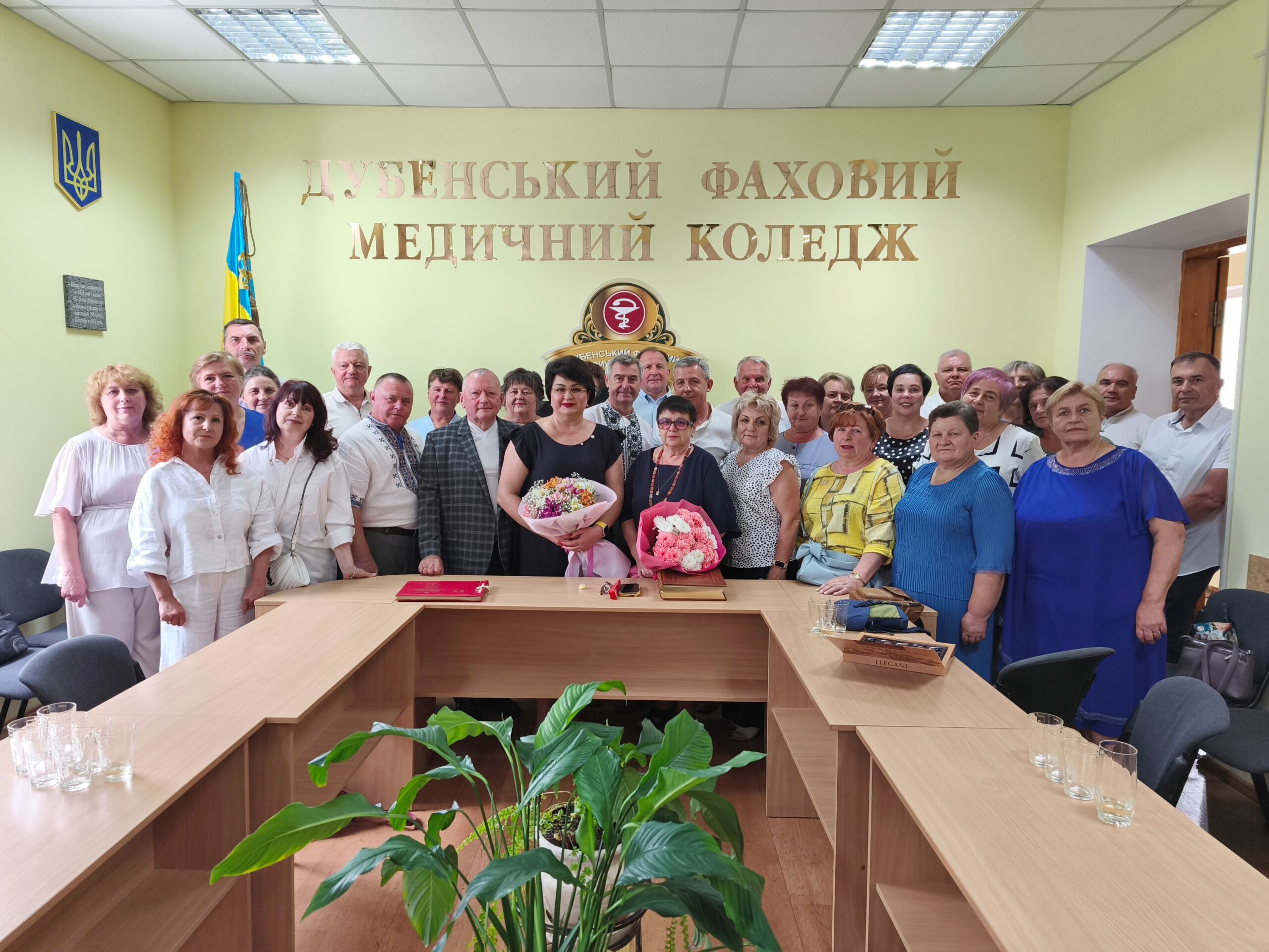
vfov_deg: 58.9
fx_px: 843
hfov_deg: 73.9
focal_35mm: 23
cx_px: 634
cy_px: 476
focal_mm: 5.35
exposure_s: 1/100
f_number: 1.7
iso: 250
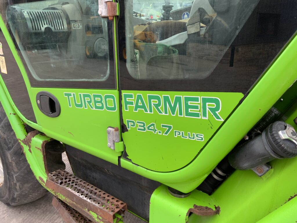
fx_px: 249
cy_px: 112
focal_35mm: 29
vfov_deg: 48.2
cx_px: 148
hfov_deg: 61.7
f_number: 1.8
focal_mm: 3
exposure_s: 1/122
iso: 40
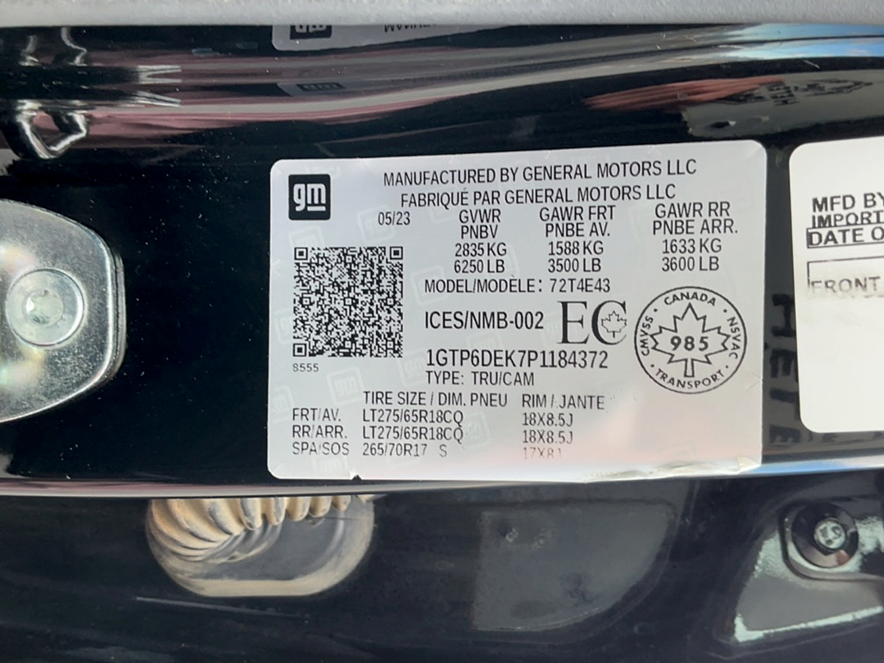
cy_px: 332
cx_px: 442
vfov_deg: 46.8
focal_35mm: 30
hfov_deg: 60.0
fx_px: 766
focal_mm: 3
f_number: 1.8
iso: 20
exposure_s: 1/60
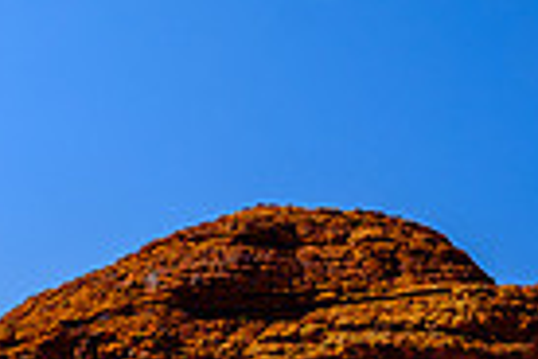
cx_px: 604
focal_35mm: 63
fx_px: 941
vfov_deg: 21.5
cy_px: 240
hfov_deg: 28.7
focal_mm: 10
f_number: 8
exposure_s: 1/800
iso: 200
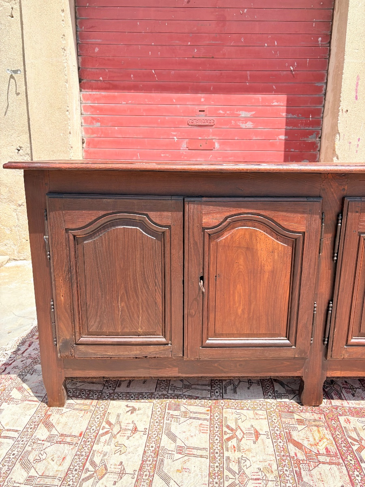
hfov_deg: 53.1
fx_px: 366
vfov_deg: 67.3
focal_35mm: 26
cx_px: 182
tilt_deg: -11.8
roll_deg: -1.8
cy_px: 244
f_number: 1.6
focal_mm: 5.96
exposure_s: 1/1587
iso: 50
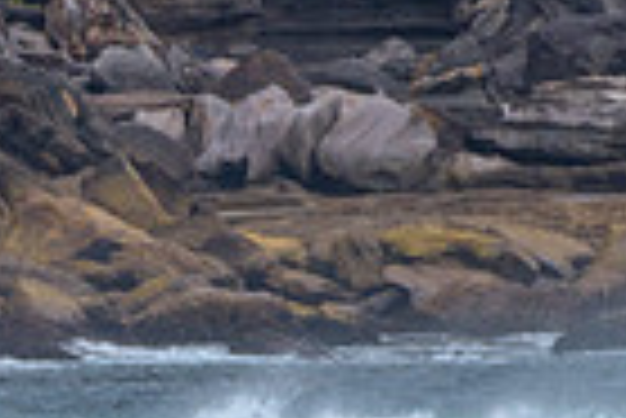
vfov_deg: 0.5
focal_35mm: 2563
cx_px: 24
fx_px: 44614
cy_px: 604
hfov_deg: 0.8
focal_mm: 500
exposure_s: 1/2000
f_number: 5.6
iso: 320
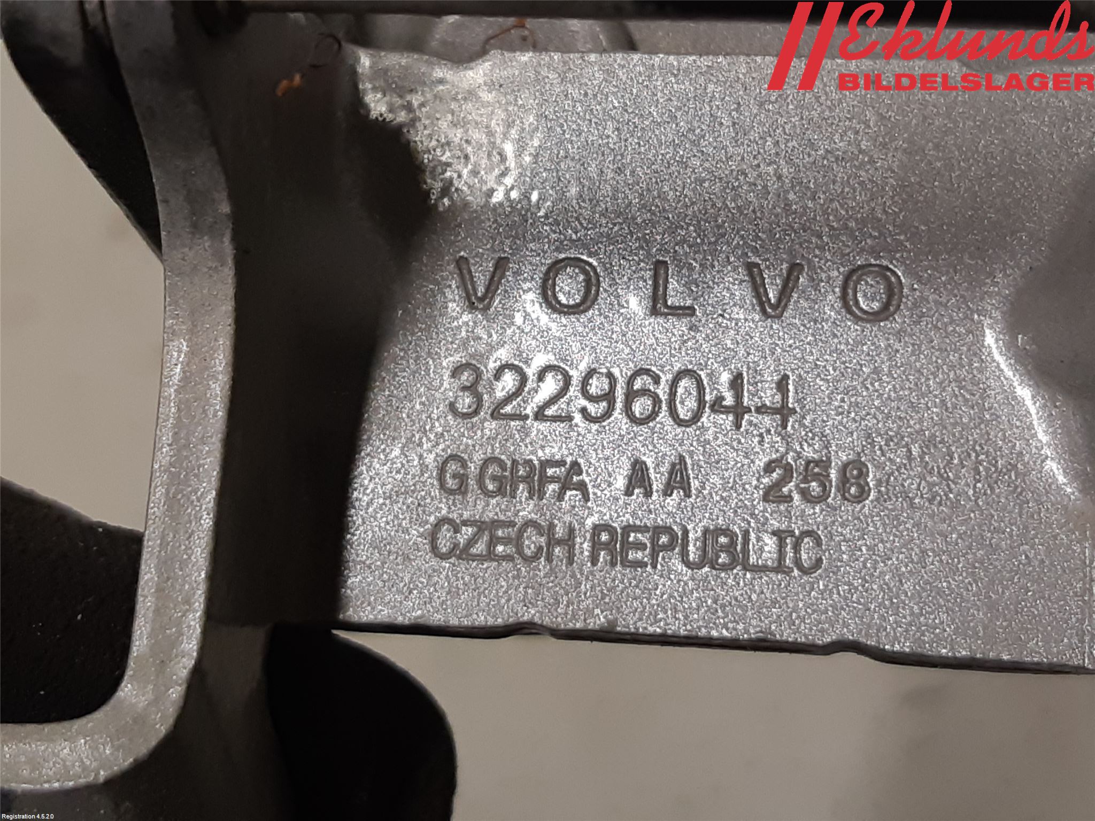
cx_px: 548
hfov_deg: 67.3
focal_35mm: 26
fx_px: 822
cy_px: 410
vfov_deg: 53.1
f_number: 1.7
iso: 80
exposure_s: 1/50
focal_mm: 3.93
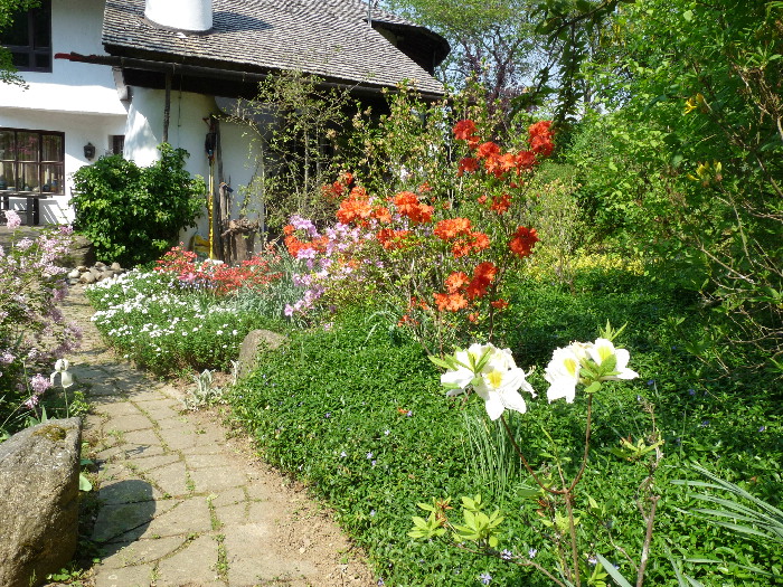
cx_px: 392
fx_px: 611
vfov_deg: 51.4
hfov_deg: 65.3
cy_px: 294
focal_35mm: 27
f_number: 5.6
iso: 100
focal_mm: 4.8
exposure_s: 1/200
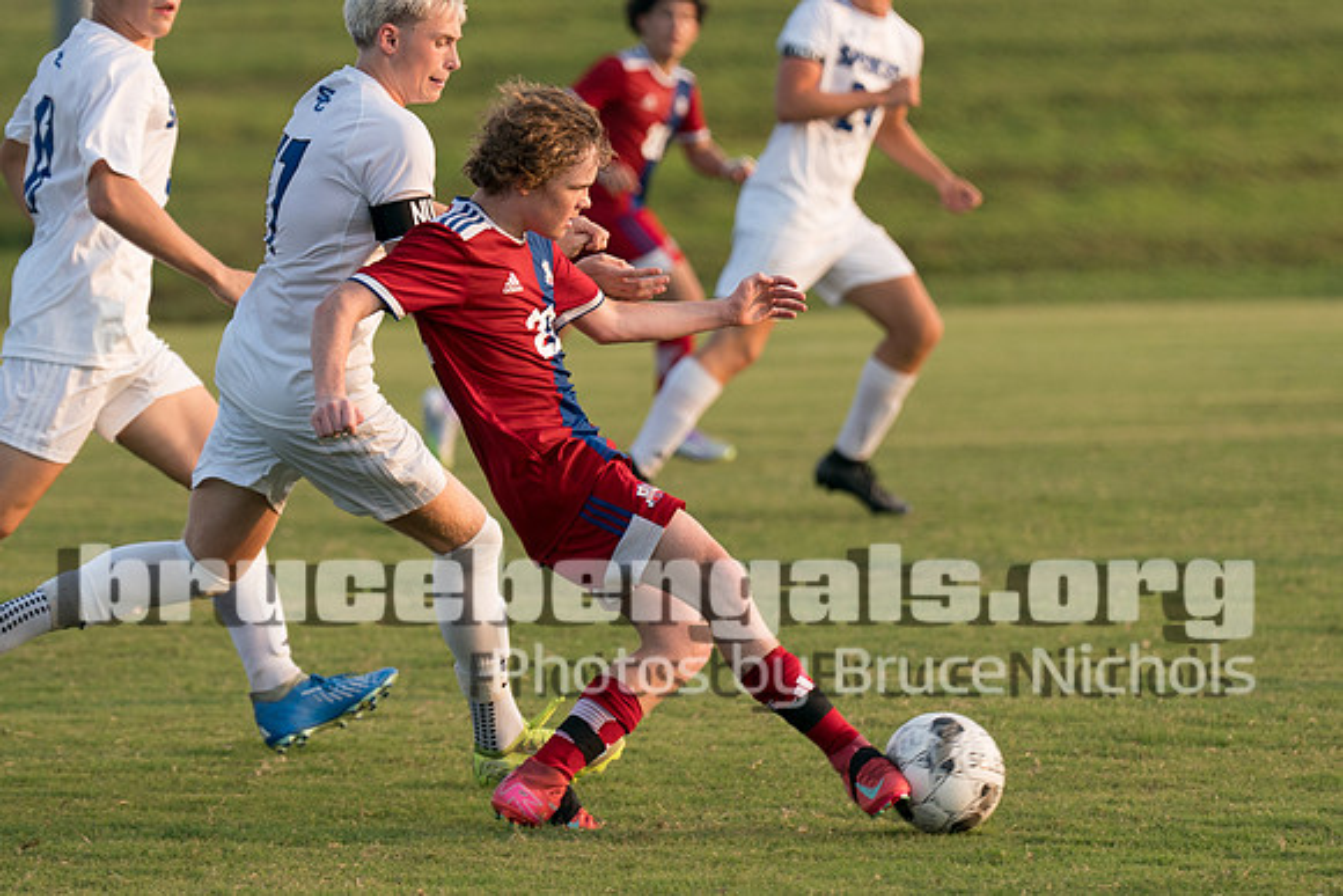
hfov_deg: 6.7
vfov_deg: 4.5
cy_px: 305
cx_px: 617
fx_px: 11472
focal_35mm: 307
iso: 320
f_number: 2.8
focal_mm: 157
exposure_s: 1/1250
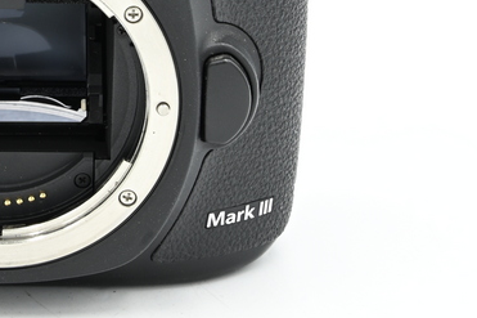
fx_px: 2251
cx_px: -40
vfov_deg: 8.0
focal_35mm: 170
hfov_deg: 11.9
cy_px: 11
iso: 200
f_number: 14
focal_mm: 63
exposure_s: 1/15
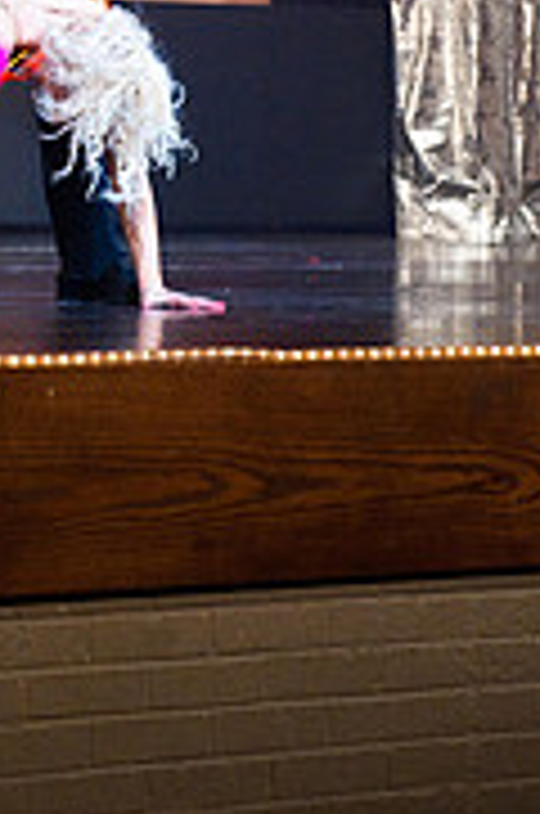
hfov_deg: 7.8
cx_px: -65
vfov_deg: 11.8
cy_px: 76
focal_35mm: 174
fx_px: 3930
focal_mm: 70
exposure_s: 1/200
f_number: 5
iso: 3200
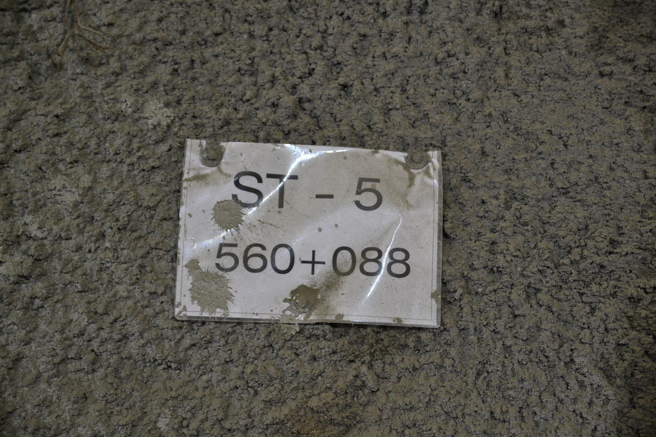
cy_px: 218
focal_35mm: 75
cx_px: 328
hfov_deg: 27.0
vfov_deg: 18.2
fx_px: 1367
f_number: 2.8
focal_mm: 50
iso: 800
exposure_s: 1/15
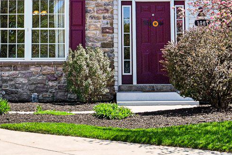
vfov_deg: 10.6
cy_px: -76
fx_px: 805
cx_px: 95
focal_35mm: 125
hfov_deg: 16.4
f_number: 8
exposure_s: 1/640
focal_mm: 30
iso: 800
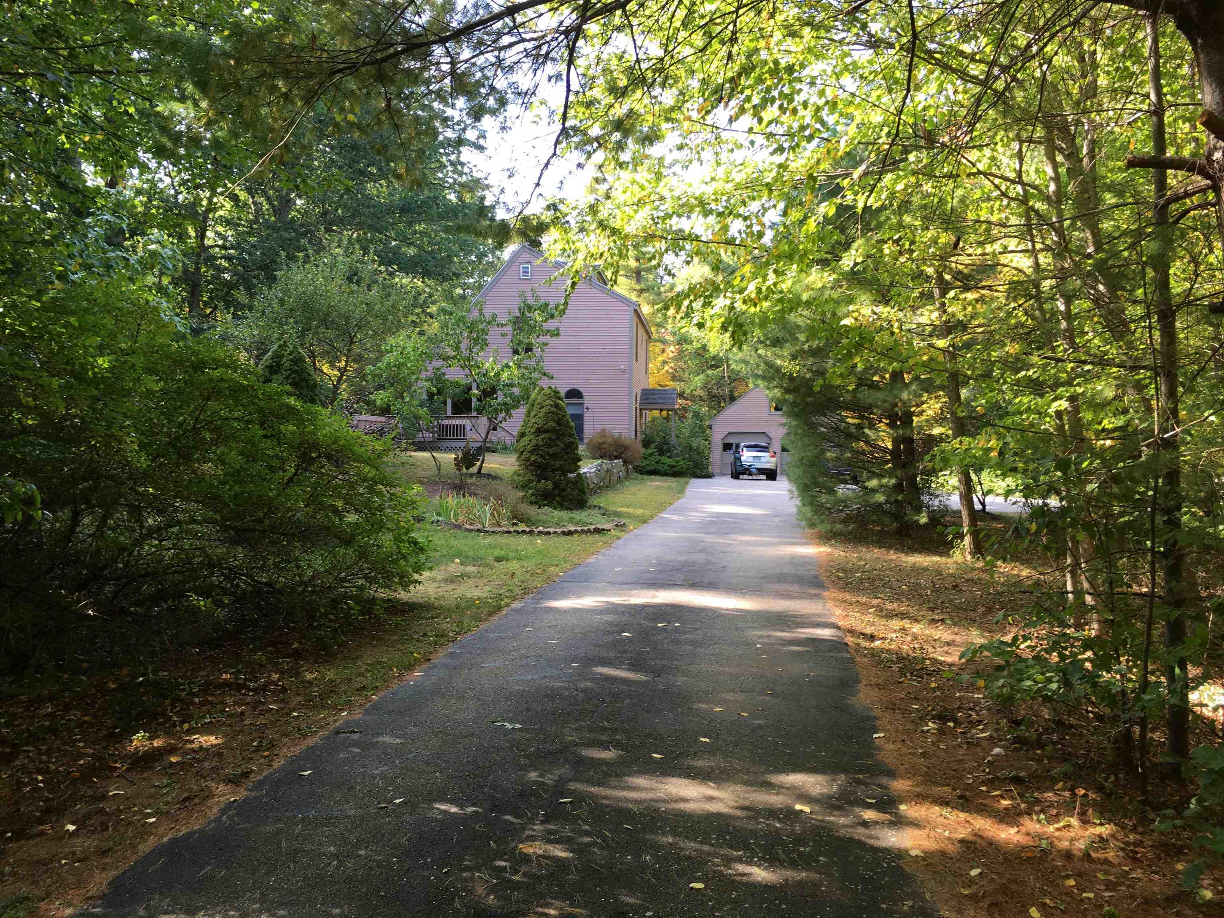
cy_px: 459
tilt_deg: +0.1
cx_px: 612
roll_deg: -0.8
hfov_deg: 61.7
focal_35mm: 29
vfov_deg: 48.2
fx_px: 1025
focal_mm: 4.15
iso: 32
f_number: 2.2
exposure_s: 1/120
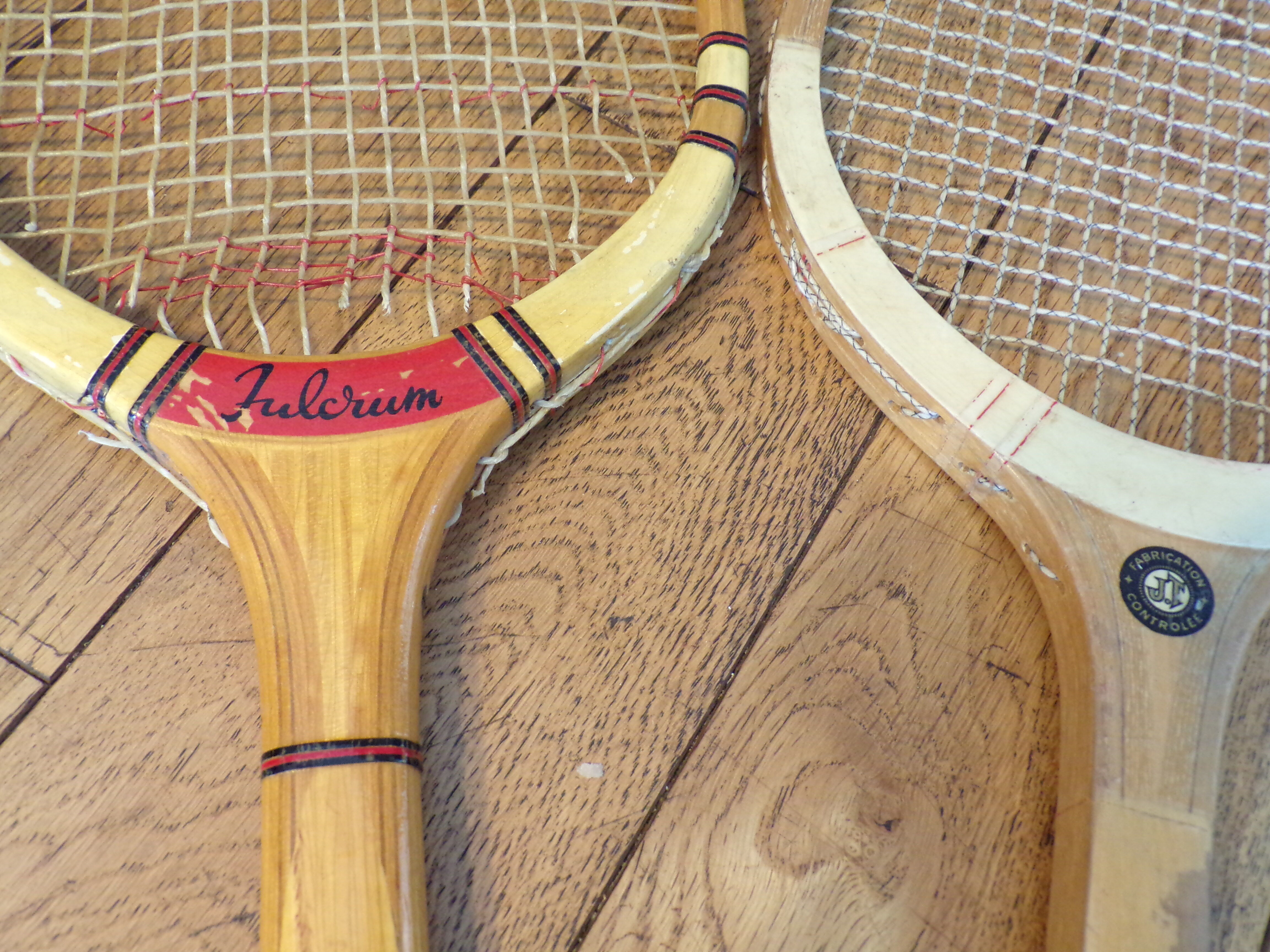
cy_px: 476
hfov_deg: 56.8
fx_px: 1174
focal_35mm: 32
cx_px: 635
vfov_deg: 44.2
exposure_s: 1/10
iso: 400
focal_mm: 5.8
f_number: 3.2
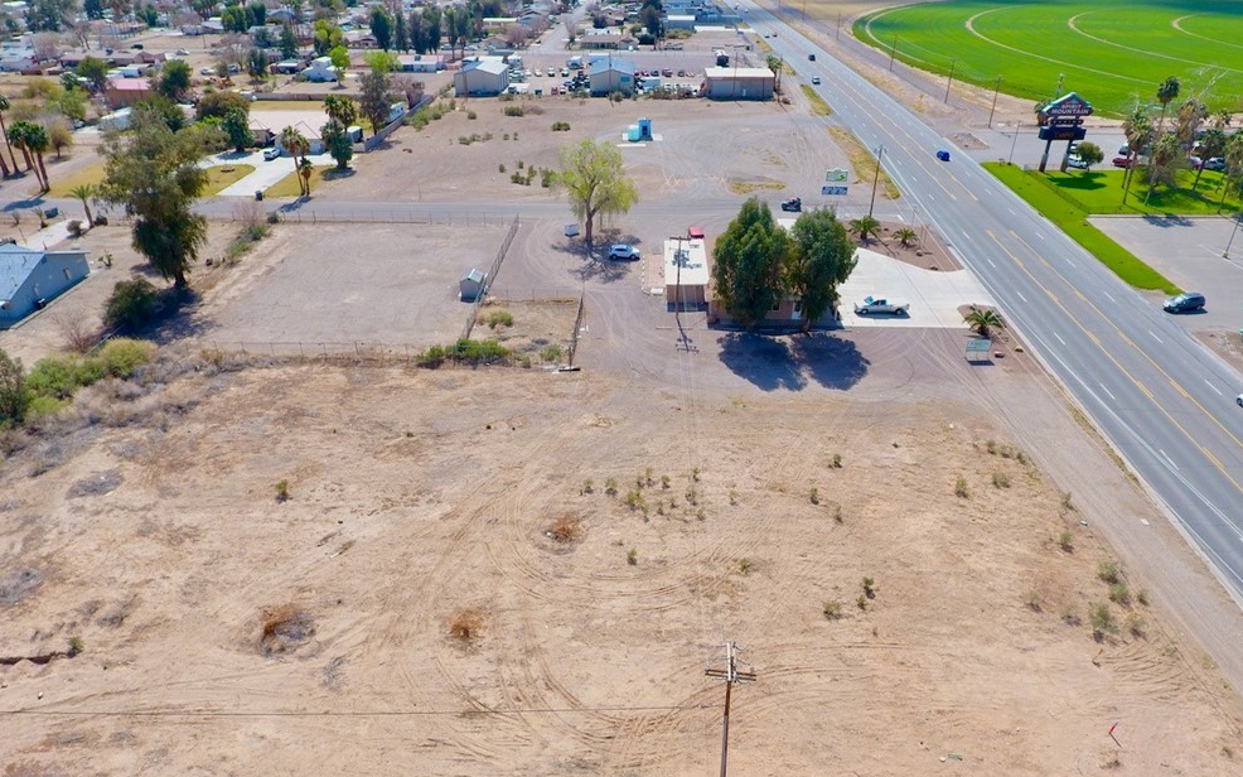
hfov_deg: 79.7
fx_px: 745
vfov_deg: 54.7
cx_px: 614
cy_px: 456
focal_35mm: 22
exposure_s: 1/654
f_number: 2.8
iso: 100
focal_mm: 3.61
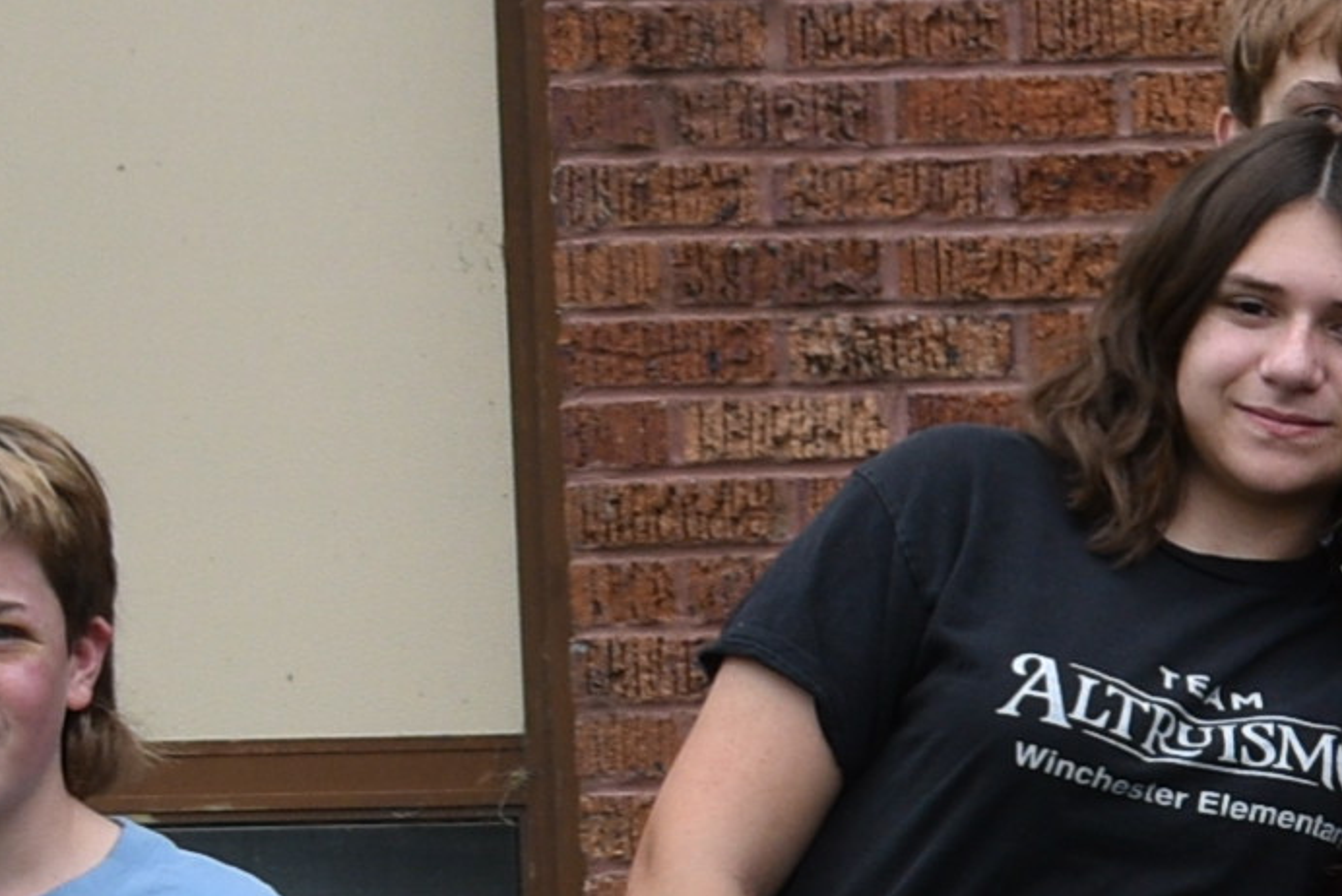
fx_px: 8363
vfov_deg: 6.1
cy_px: 844
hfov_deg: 8.3
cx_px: 3343
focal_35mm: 224
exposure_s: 1/250
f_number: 5.6
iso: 200
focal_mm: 23
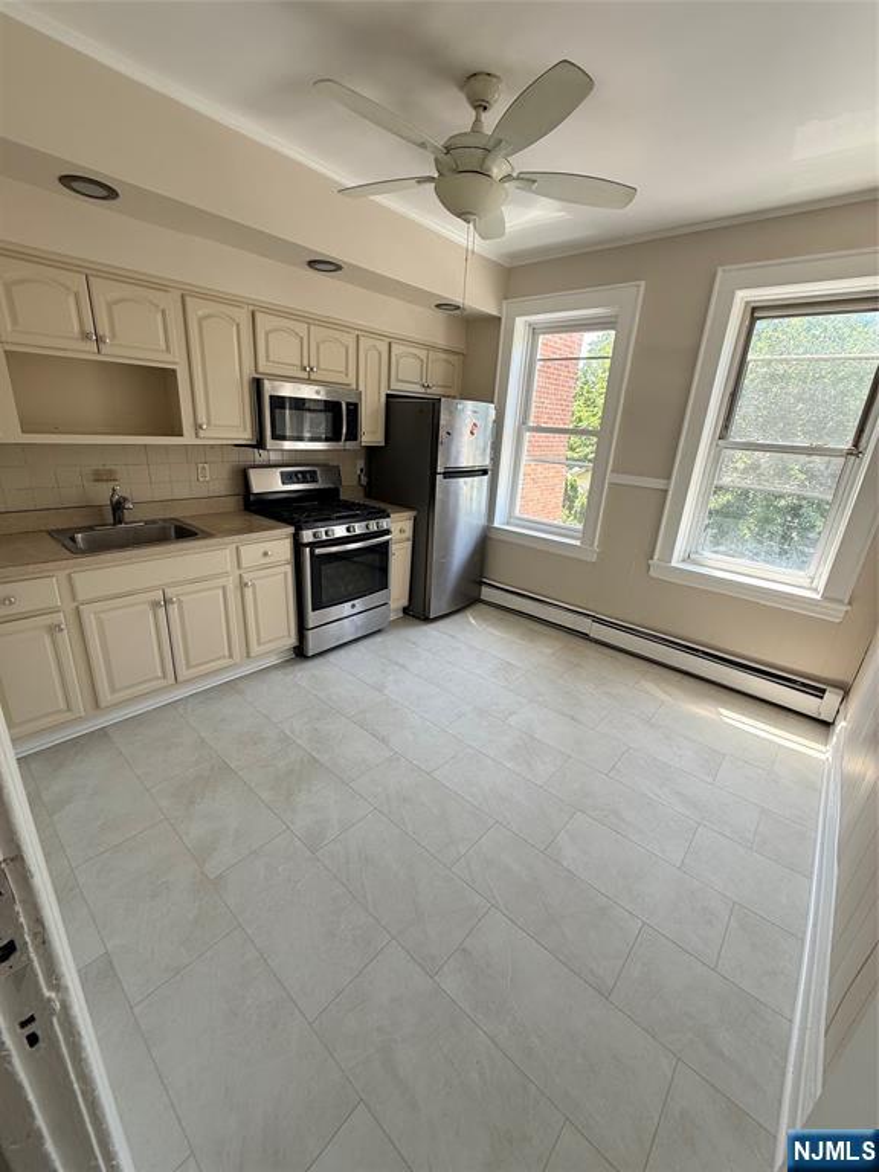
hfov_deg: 85.7
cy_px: 586
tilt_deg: -18.1
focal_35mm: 14
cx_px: 440
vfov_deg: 102.1
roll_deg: -3.8
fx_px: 474
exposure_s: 1/99
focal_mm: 2.22
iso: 64
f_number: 2.2
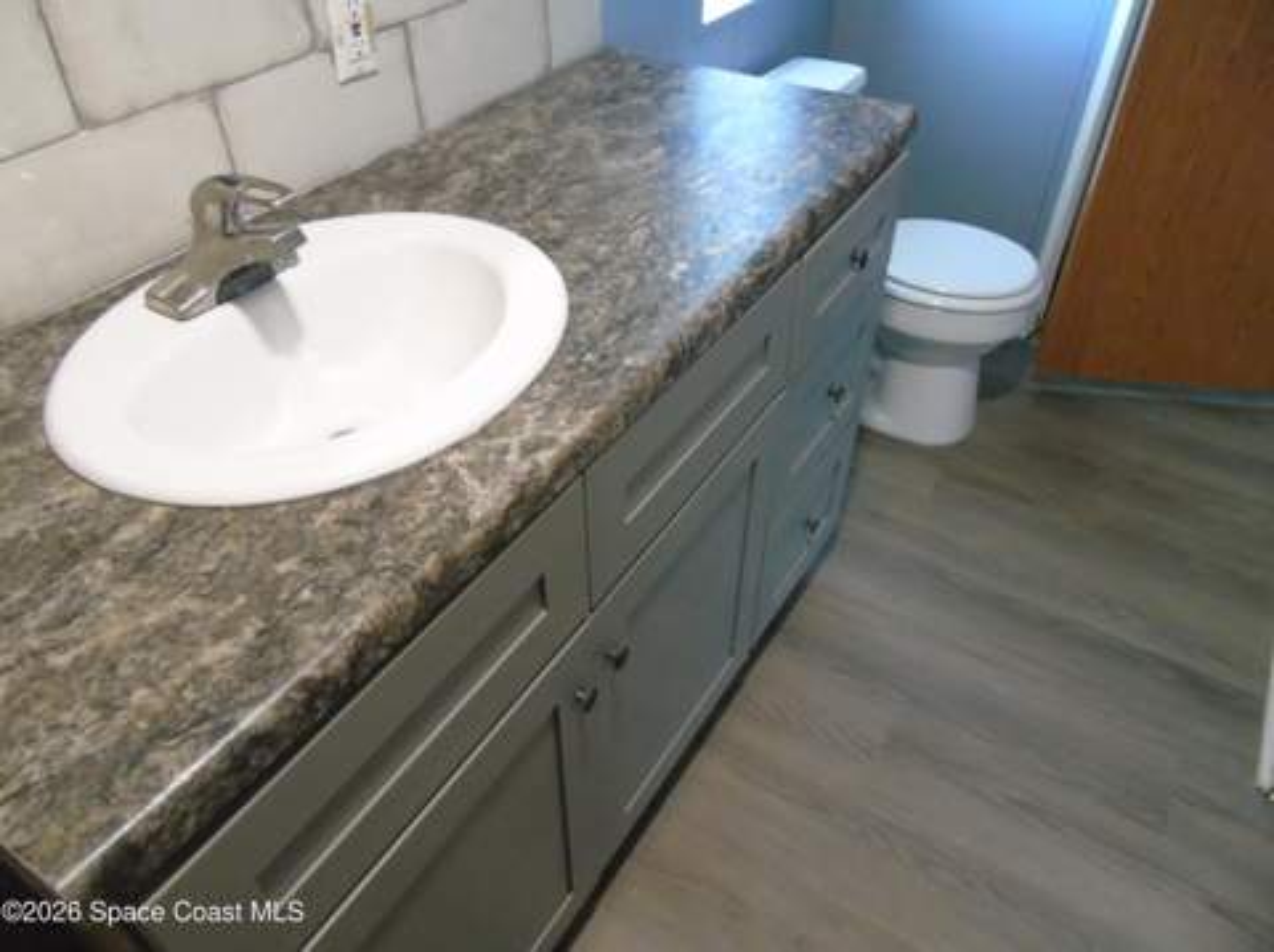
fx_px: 919
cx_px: 637
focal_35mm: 25
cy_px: 476
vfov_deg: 54.8
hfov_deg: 69.4
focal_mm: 4.4
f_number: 3.4
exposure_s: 1/25
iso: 800
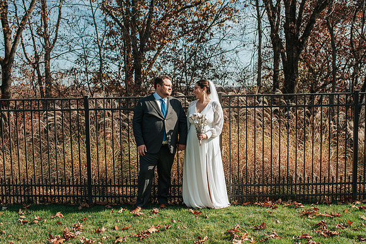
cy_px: 122
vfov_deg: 34.7
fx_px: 391
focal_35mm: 38
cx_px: 199
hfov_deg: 50.1
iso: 180
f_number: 3.5
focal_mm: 35
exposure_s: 1/1250
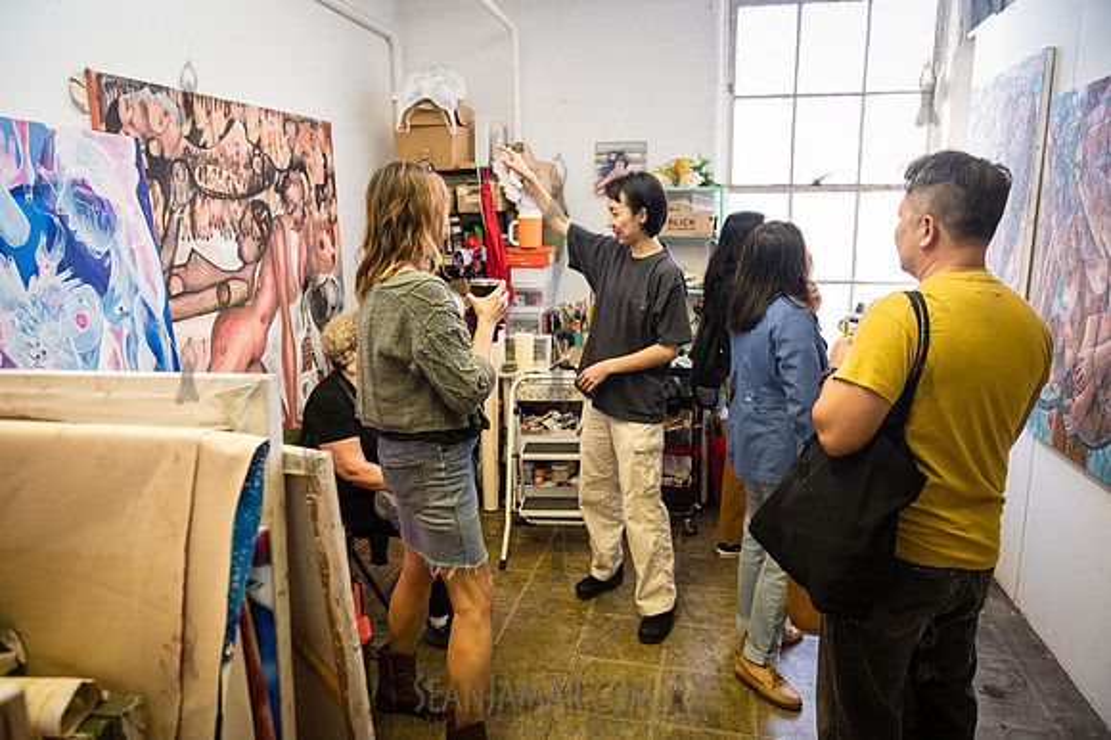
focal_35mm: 24
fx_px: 740
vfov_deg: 53.1
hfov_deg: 73.8
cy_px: 370
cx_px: 556
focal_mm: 24
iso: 2500
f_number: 3.5
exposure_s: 1/320
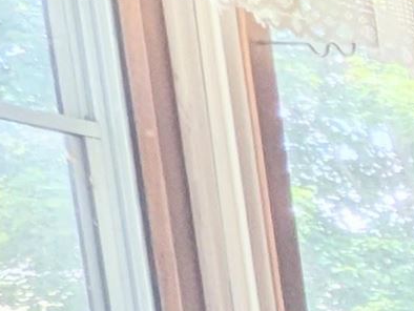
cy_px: 606
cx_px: 1566
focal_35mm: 101
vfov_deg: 12.9
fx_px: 1209
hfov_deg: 8.7
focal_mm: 1.95
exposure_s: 1/183
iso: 26
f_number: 2.2
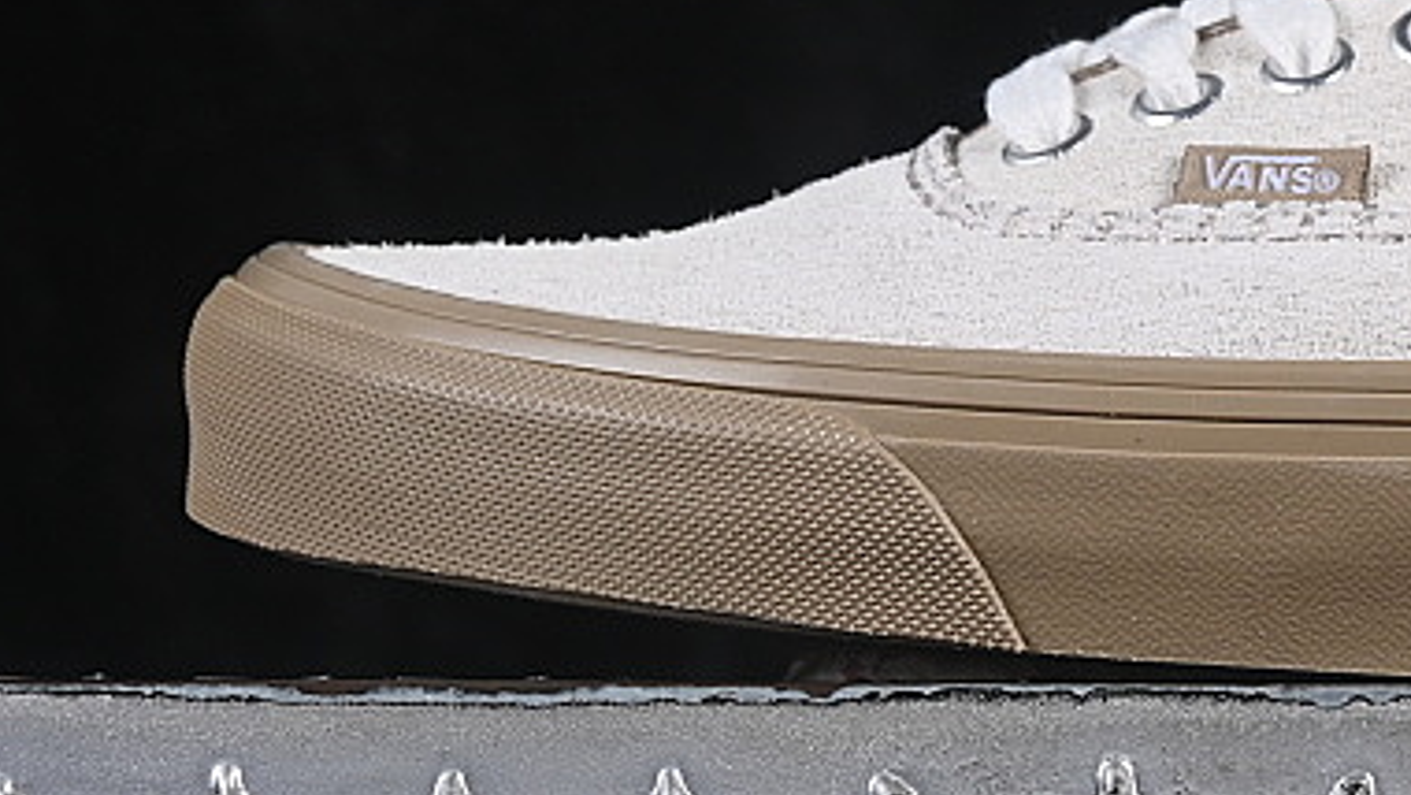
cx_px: 1437
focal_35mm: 223
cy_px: -141
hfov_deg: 9.6
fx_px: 8346
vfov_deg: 5.4
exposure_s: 1/80
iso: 160
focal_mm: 50
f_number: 8
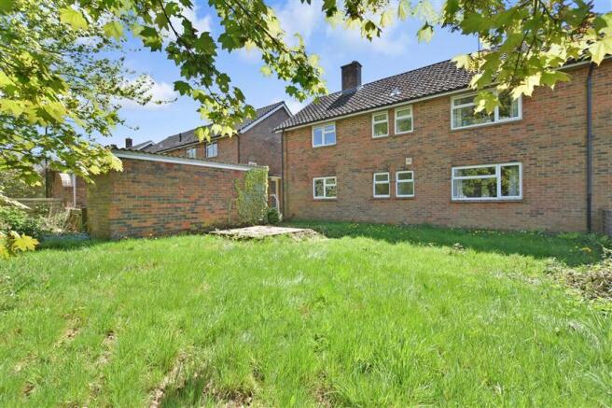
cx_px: 306
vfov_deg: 77.3
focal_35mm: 15
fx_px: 255
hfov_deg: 100.4
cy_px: 204
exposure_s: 1/200
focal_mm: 10
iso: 400
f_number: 14
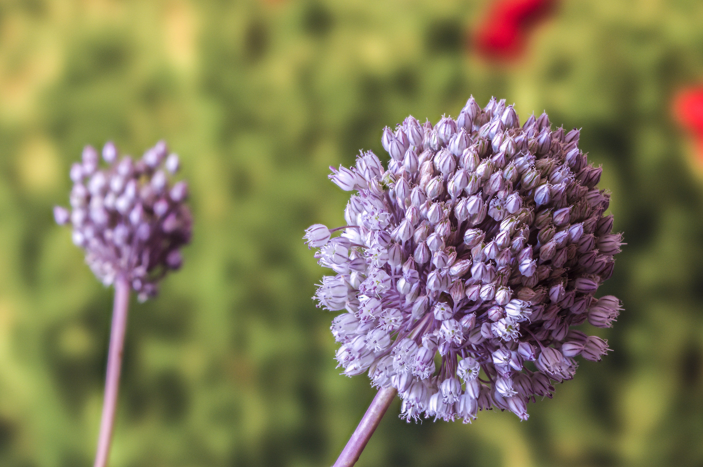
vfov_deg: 8.7
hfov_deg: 13.1
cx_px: 352
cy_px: 234
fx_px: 3072
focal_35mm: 158
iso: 200
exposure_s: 1/1.6
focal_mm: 105
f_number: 5.6
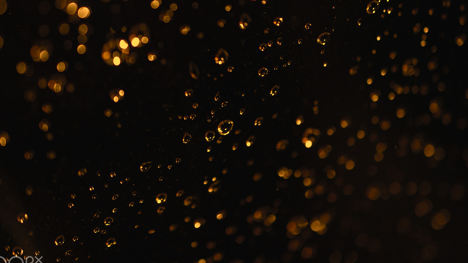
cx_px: 231
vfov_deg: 16.5
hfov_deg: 29.0
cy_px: 128
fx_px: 906
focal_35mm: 73
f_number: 3.2
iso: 1250
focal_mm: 40
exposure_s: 1/60
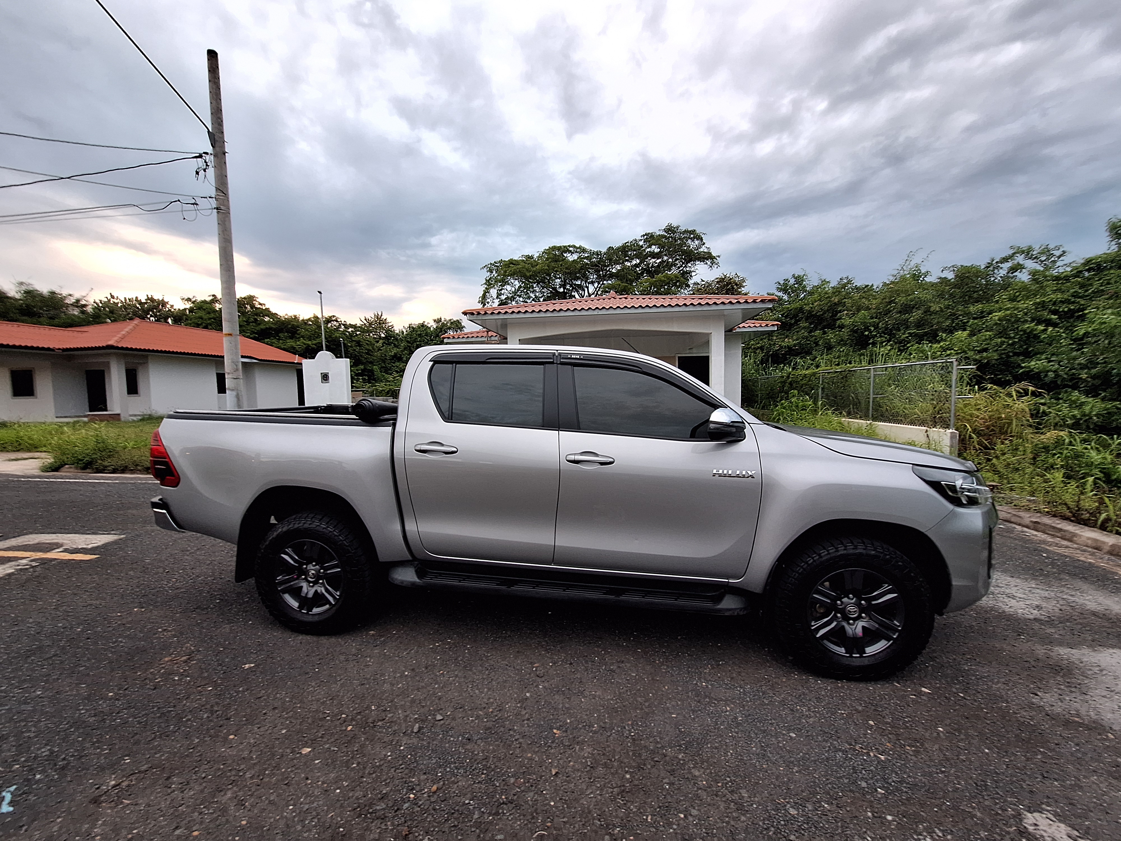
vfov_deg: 89.9
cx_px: 560
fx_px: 421
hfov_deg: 106.2
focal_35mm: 13
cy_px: 420
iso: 125
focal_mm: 1.74
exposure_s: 1/40
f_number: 2.2
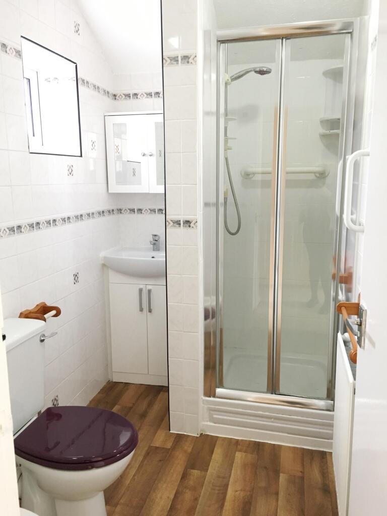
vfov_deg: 61.7
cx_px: 194
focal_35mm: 29
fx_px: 432
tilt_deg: -10.7
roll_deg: +0.5
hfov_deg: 48.2
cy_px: 258
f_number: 2.2
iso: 200
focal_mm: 4.15
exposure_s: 1/33
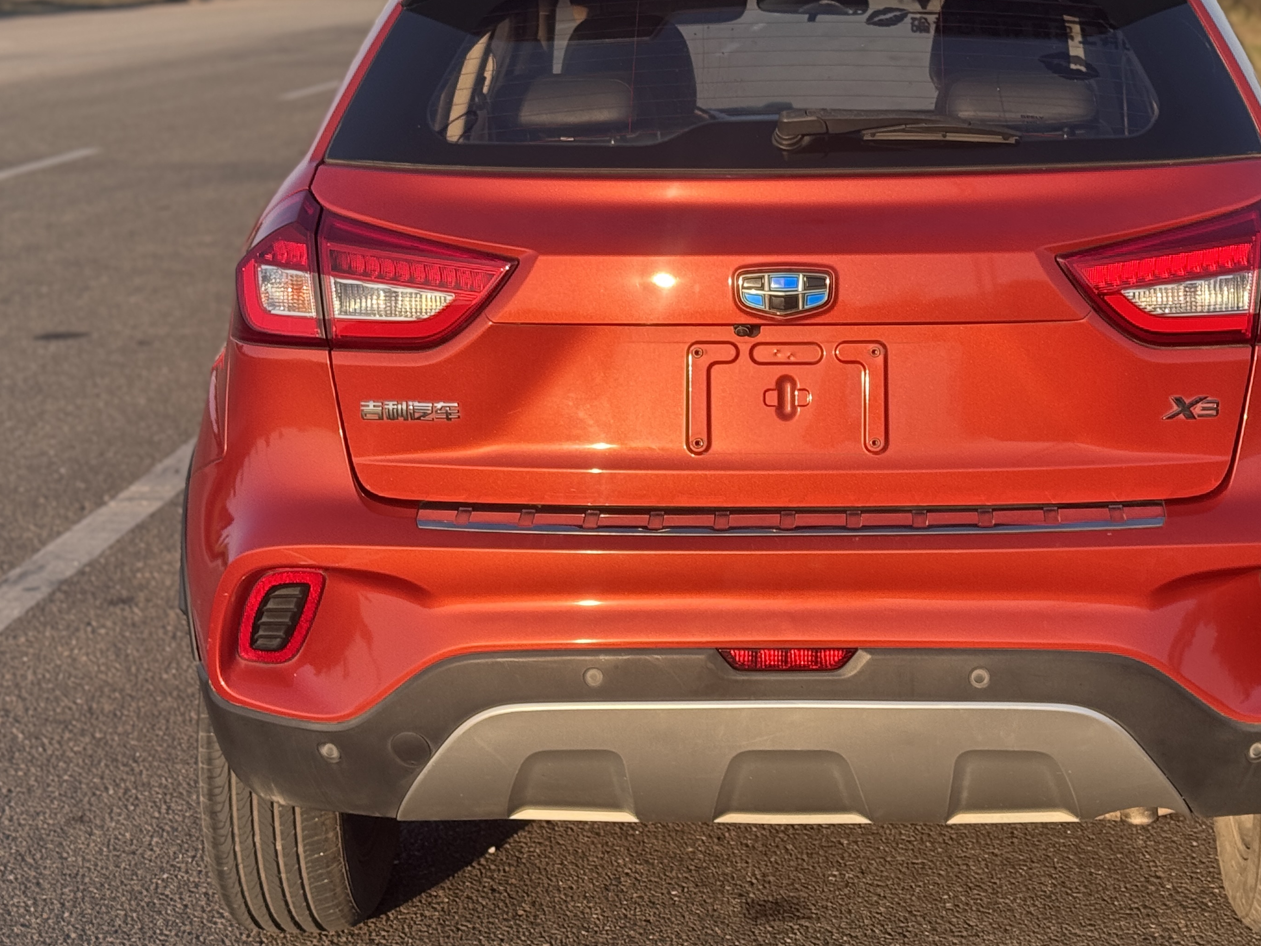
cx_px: 745
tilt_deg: -11.2
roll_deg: +1.7
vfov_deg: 20.7
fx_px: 2586
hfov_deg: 27.4
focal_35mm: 71
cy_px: 414
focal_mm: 6.76
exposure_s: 1/1923
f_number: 1.78
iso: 64
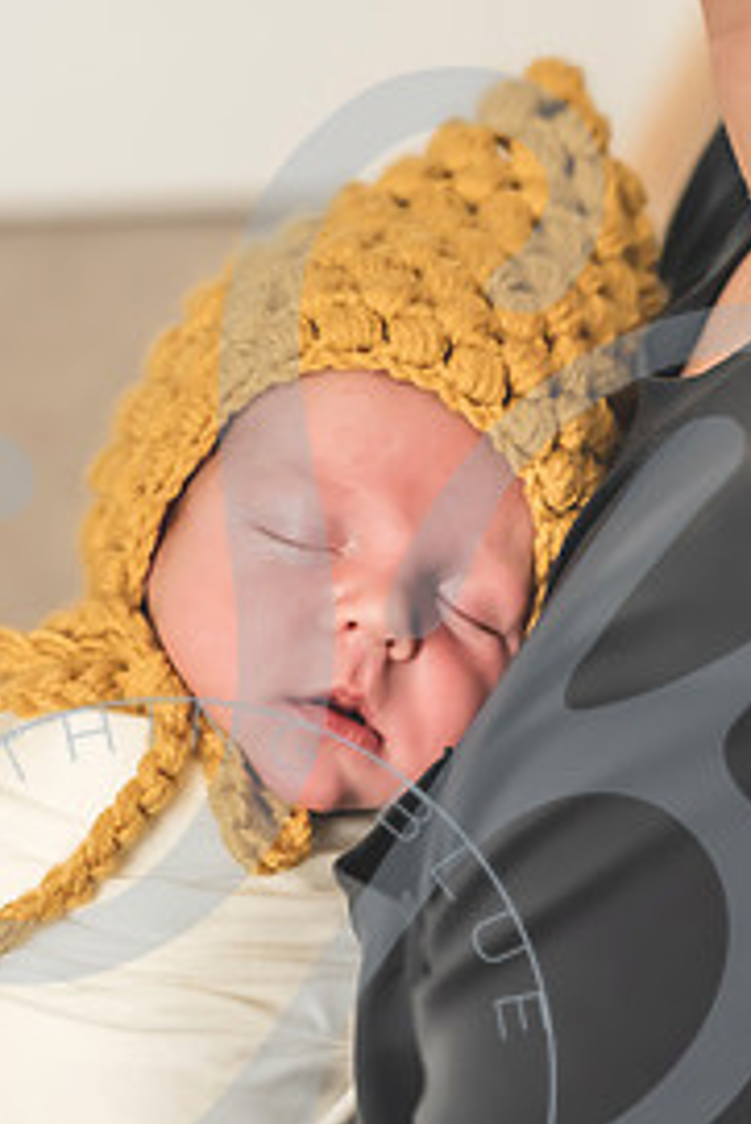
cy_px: 767
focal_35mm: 83
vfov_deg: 24.3
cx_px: 357
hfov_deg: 16.5
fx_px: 2594
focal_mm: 50
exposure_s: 1/160
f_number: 2.8
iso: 3200
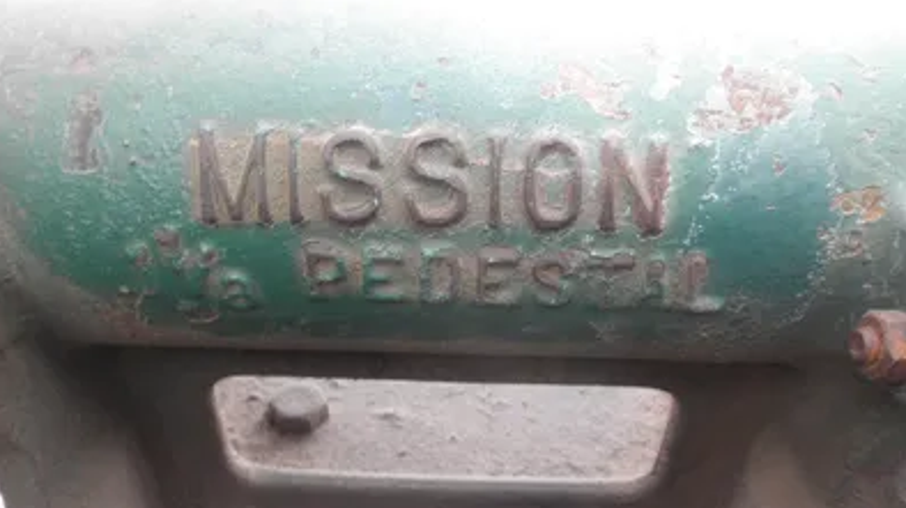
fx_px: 744
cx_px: 448
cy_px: 308
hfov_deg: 62.7
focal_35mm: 31
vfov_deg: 37.5
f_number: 3
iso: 80
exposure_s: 1/30
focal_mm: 5
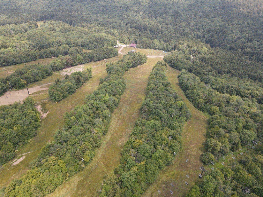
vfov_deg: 56.8
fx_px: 182
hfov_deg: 71.6
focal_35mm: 24
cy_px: 98
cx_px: 132
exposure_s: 1/240
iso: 100
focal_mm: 4.5
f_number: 2.8
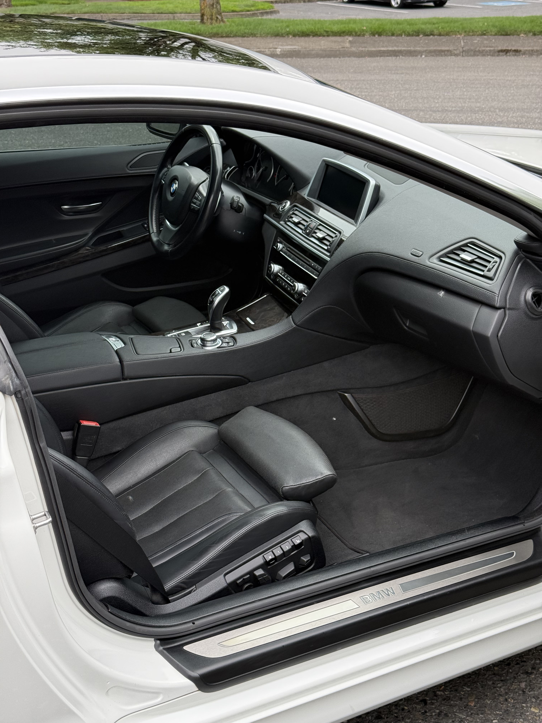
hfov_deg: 30.3
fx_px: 1002
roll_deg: +1.0
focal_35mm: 48
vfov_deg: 39.7
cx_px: 271
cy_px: 362
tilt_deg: -22.4
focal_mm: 6.76
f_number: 1.78
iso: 80
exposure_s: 1/906
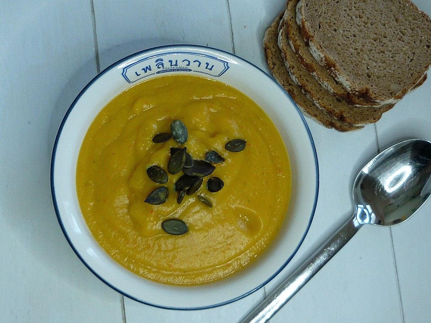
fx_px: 859
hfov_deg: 28.2
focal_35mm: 69
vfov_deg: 21.3
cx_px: 216
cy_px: 162
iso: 80
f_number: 3
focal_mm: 6.4
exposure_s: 1/50
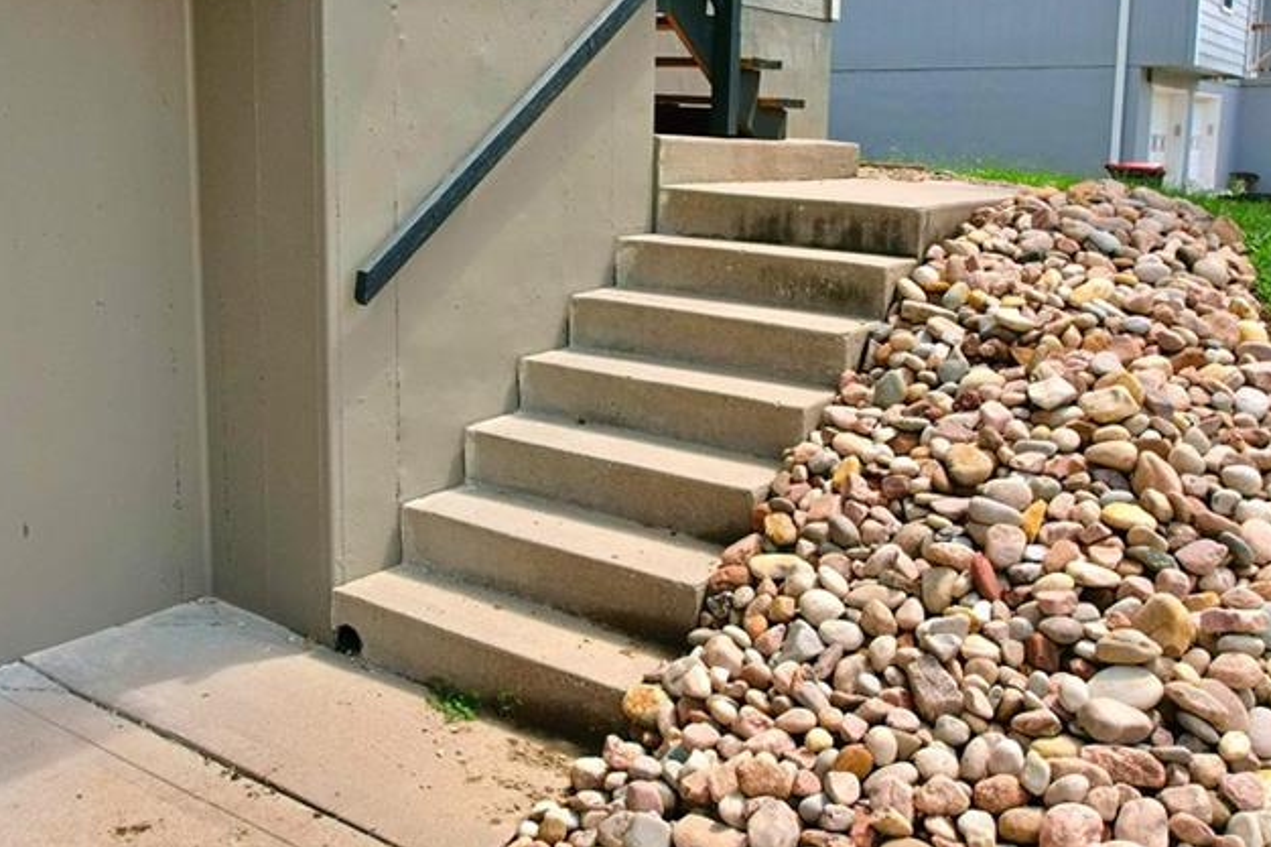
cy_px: 341
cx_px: 497
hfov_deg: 52.7
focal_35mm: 36
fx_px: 1271
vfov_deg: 36.7
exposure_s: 1/120
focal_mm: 8.38
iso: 200
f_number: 2.8
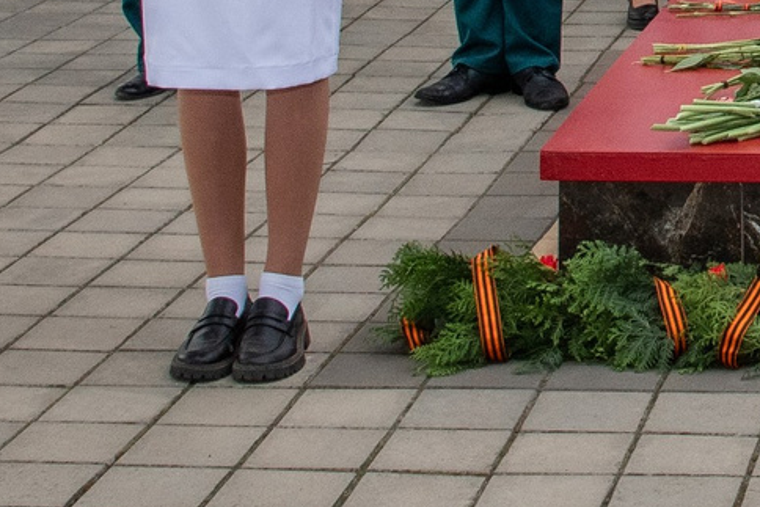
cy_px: -378
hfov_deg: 14.8
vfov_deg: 10.0
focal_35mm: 130
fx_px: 2745
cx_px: 1099
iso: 640
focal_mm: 24
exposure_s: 1/160
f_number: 10
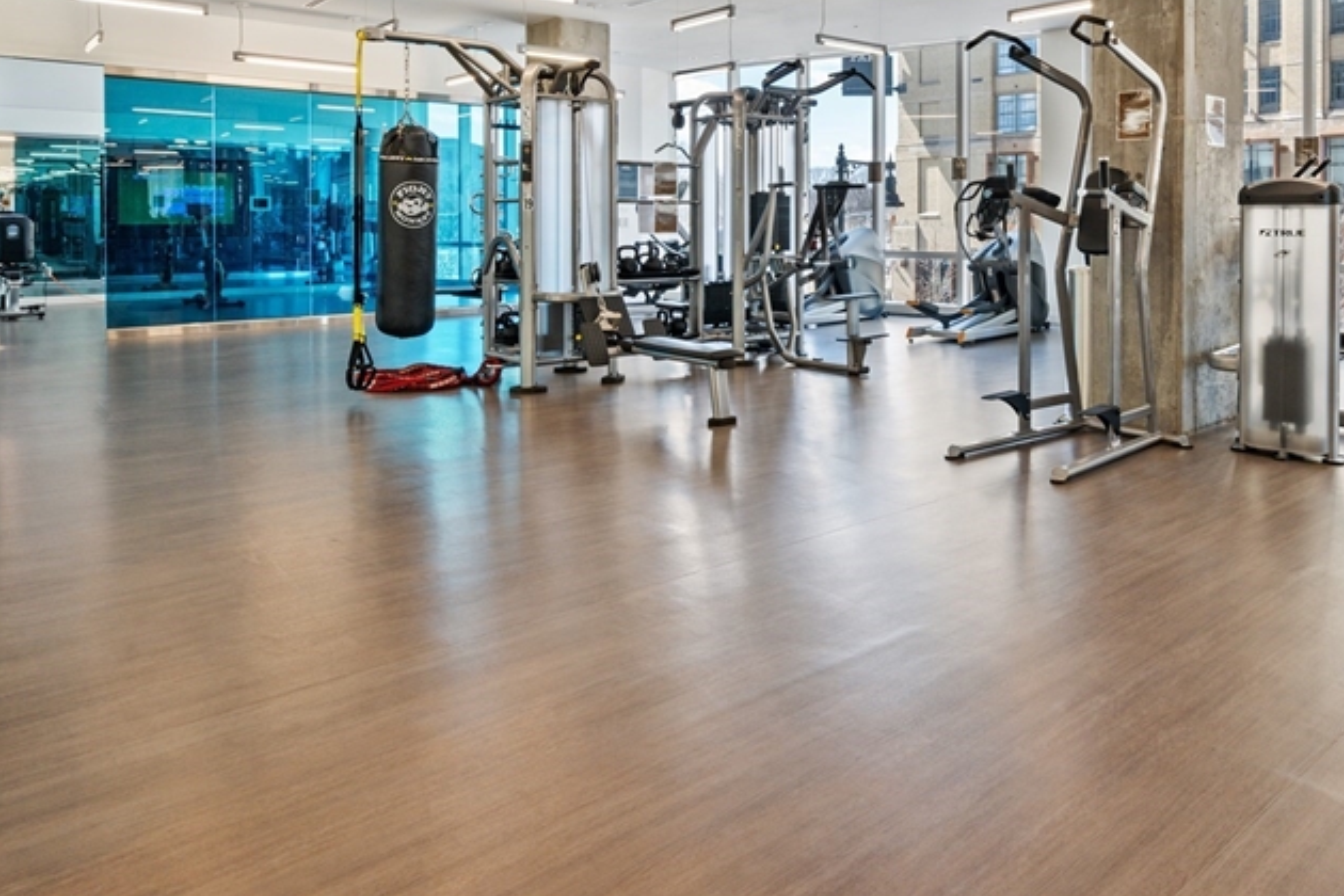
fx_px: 971
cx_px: 902
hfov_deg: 67.4
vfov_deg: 47.4
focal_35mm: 26
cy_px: 206
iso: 500
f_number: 10
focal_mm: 16
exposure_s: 1/10
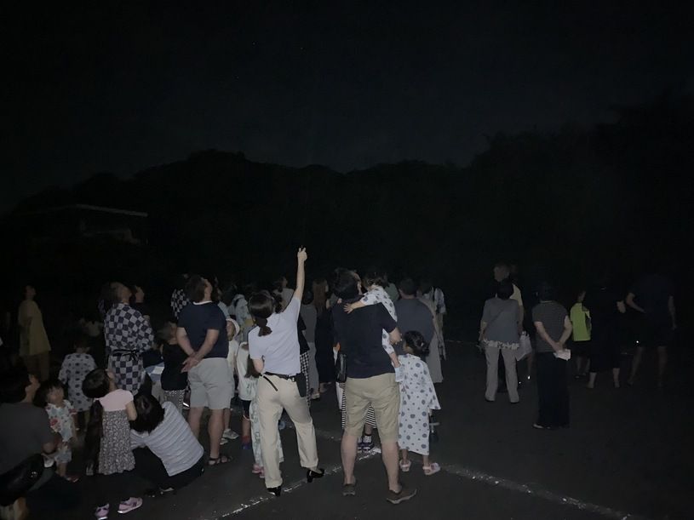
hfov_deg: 67.3
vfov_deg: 53.1
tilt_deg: -0.6
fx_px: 521
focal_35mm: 26
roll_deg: +1.3
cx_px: 347
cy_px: 260
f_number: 1.8
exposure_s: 1/4
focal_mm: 4.25
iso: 2000
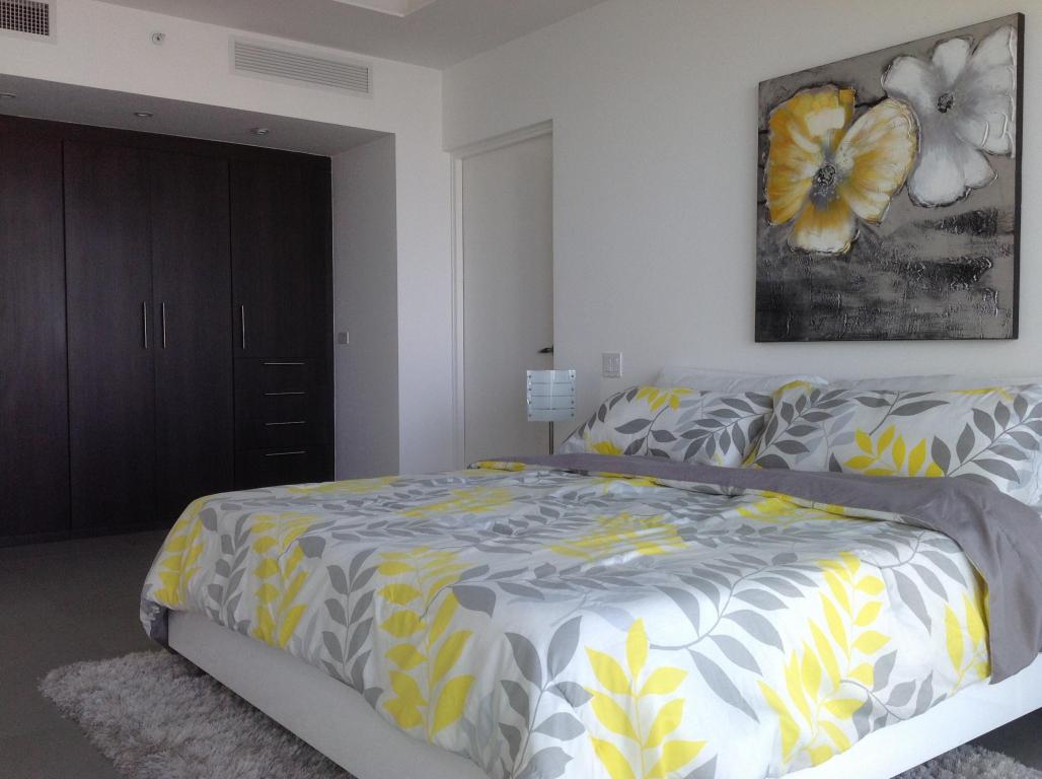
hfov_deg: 52.7
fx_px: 1052
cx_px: 521
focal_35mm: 35
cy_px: 390
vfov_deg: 40.6
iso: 64
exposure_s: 1/60
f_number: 2.4
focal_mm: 4.28
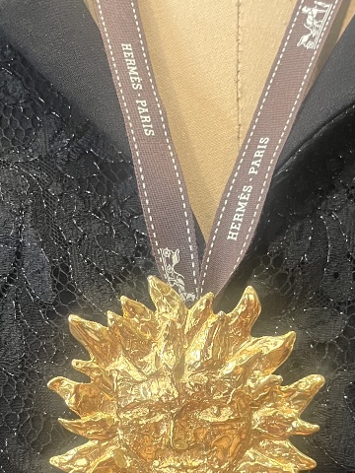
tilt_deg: -11.3
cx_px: 196
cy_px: 349
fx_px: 889
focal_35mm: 65
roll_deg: -2.4
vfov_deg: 29.4
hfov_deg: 22.6
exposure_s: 1/50
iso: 320
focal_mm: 5.1
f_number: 1.6
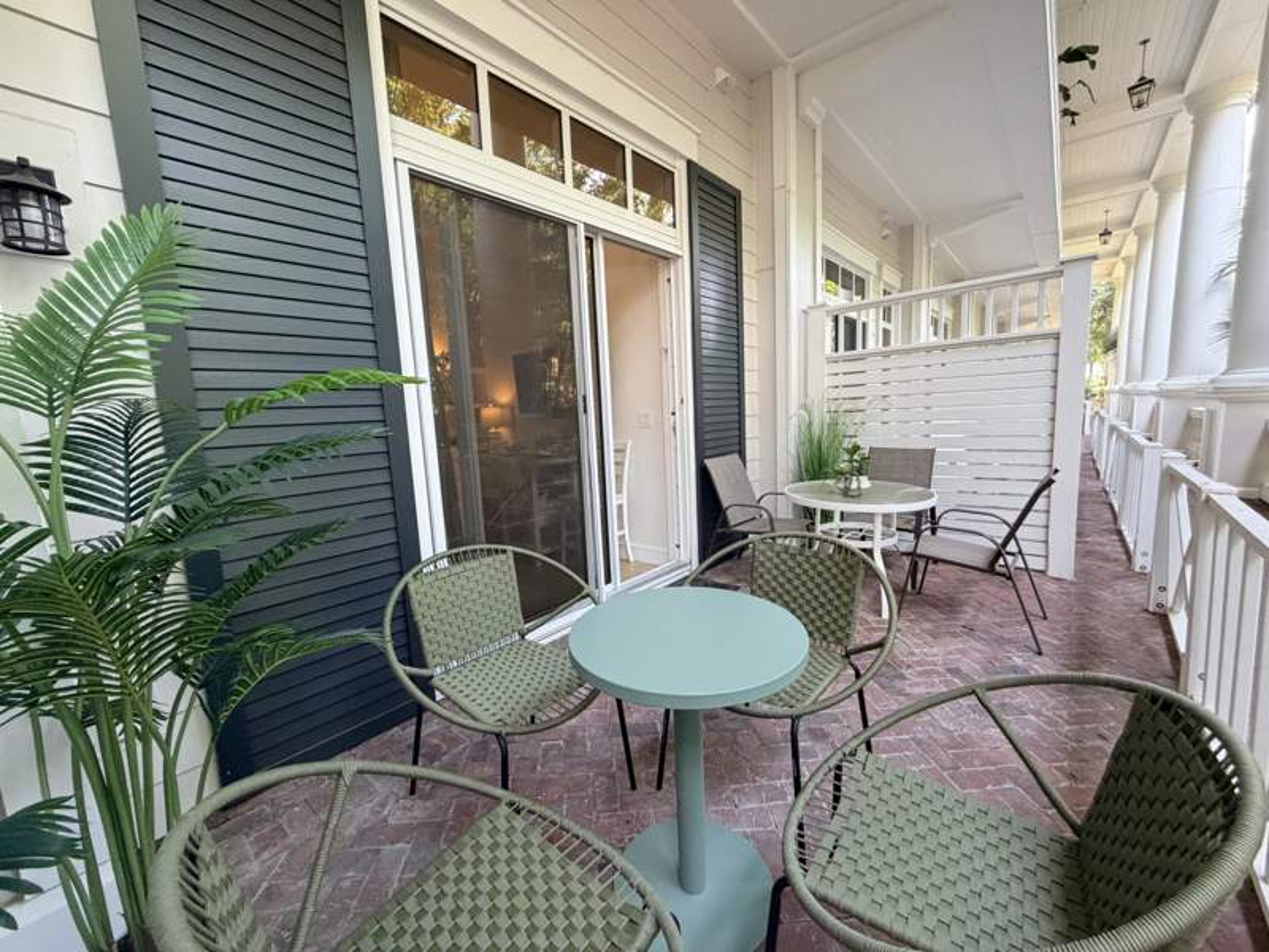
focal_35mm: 14
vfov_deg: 85.7
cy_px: 476
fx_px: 513
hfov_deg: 102.1
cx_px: 634
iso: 320
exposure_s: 1/121
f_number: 2.2
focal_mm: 2.22
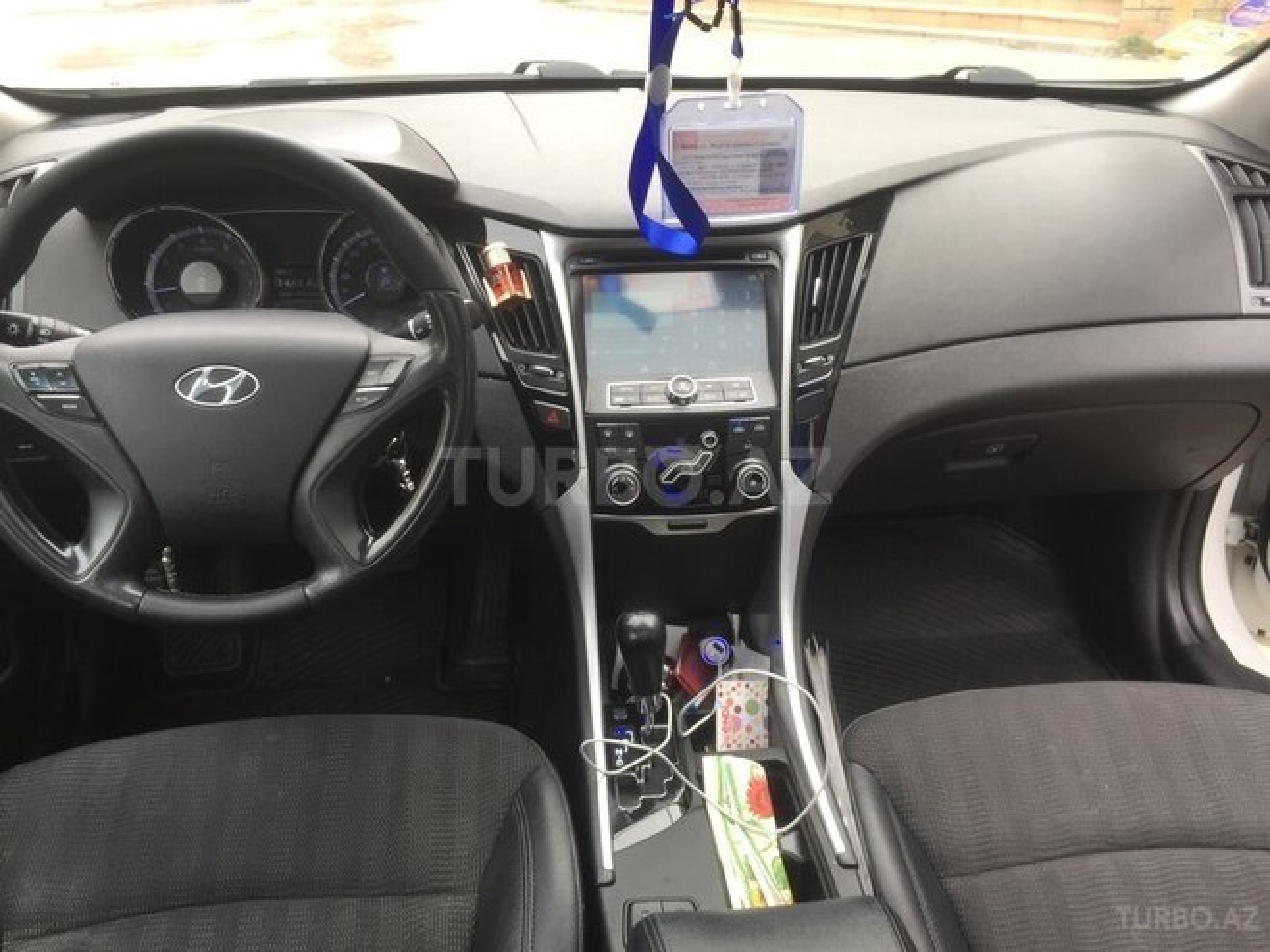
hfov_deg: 61.7
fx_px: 1064
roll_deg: +1.8
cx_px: 635
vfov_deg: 48.2
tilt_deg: -24.1
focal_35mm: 29
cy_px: 476
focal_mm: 4.15
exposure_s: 1/101
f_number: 2.2
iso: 32
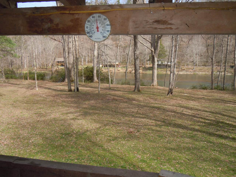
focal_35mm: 30
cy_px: 88
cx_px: 118
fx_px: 205
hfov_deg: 60.0
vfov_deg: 46.8
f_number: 3.5
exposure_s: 1/320
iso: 100
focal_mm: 5.4
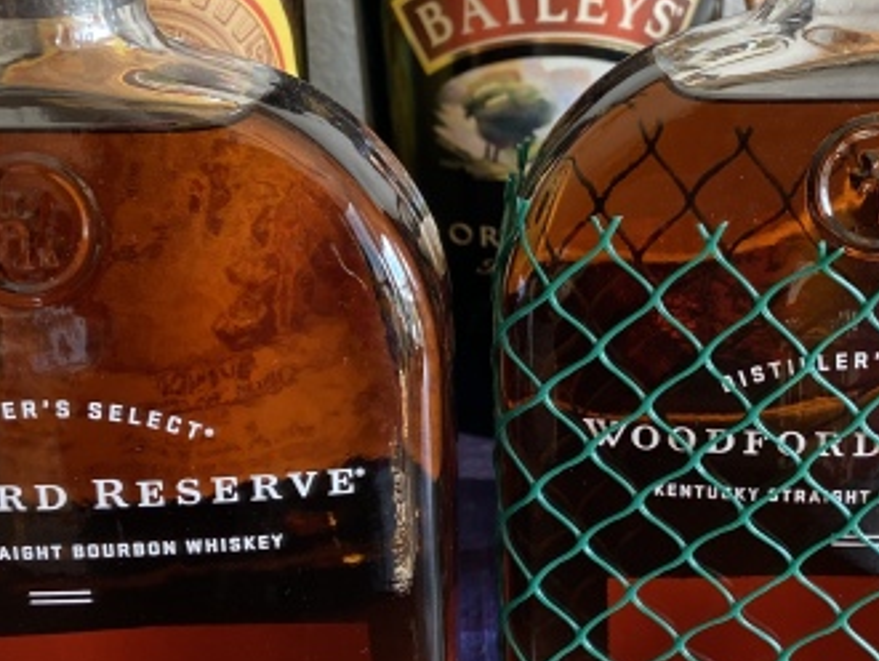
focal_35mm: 63
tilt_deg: -20.1
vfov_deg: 23.3
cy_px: 261
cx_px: 551
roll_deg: -0.3
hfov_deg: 30.6
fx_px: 1601
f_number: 1.8
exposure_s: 1/108
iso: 125
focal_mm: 4.25
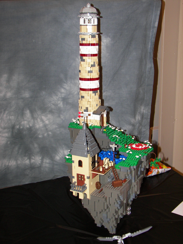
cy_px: 122
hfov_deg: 27.5
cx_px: 92
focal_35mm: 53
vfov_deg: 36.2
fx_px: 374
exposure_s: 1/30
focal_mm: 8.7
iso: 100
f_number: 2.8
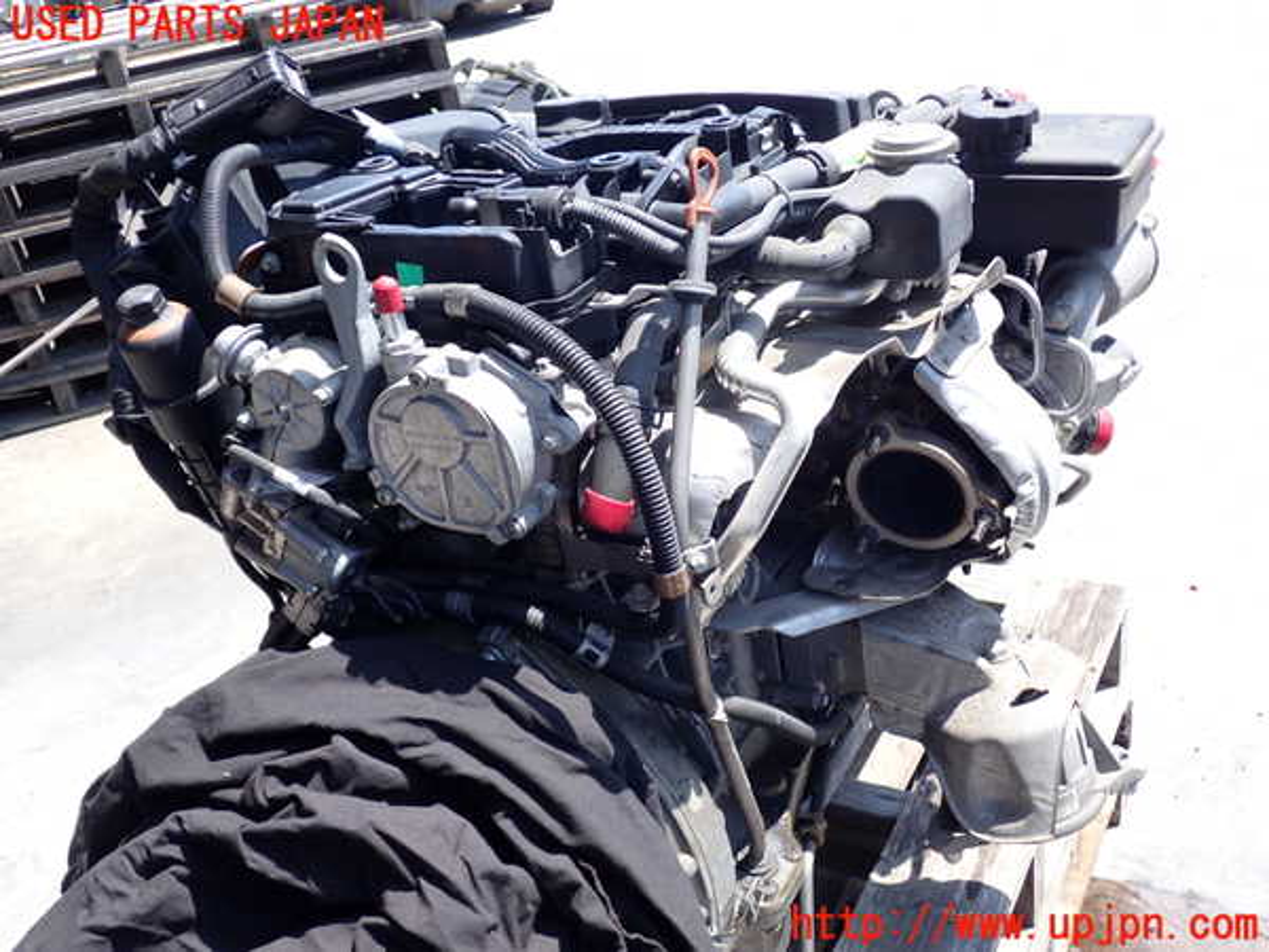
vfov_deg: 39.7
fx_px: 1320
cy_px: 476
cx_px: 634
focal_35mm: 36
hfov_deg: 51.4
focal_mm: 6.37
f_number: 2.5
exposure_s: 1/400
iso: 100
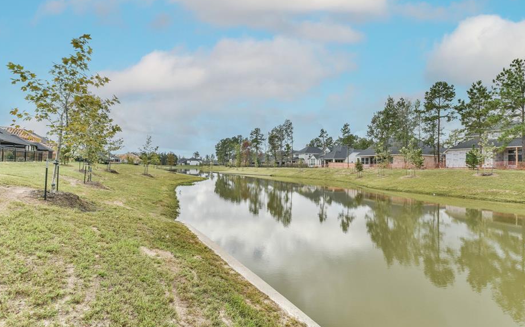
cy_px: 168
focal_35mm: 17
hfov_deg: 94.2
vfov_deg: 67.9
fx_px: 243
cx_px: 283
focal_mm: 10
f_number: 8
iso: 200
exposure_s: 1/400
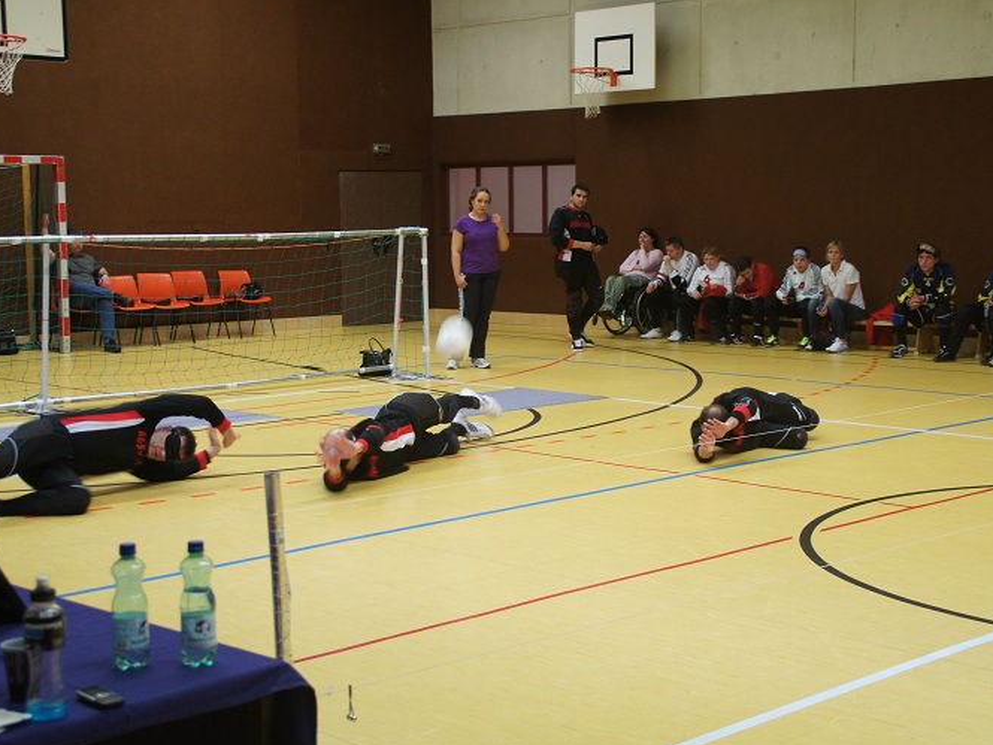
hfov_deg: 36.8
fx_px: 1492
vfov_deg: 28.0
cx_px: 505
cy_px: 360
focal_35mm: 52
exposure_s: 1/50
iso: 1000
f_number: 4
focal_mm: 30
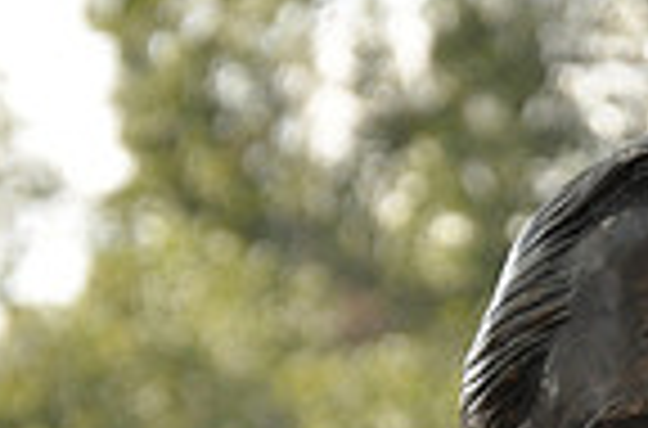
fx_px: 8683
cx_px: 778
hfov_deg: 4.3
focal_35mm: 484
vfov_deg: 2.8
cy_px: 854
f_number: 5.3
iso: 400
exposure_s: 1/160
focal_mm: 80
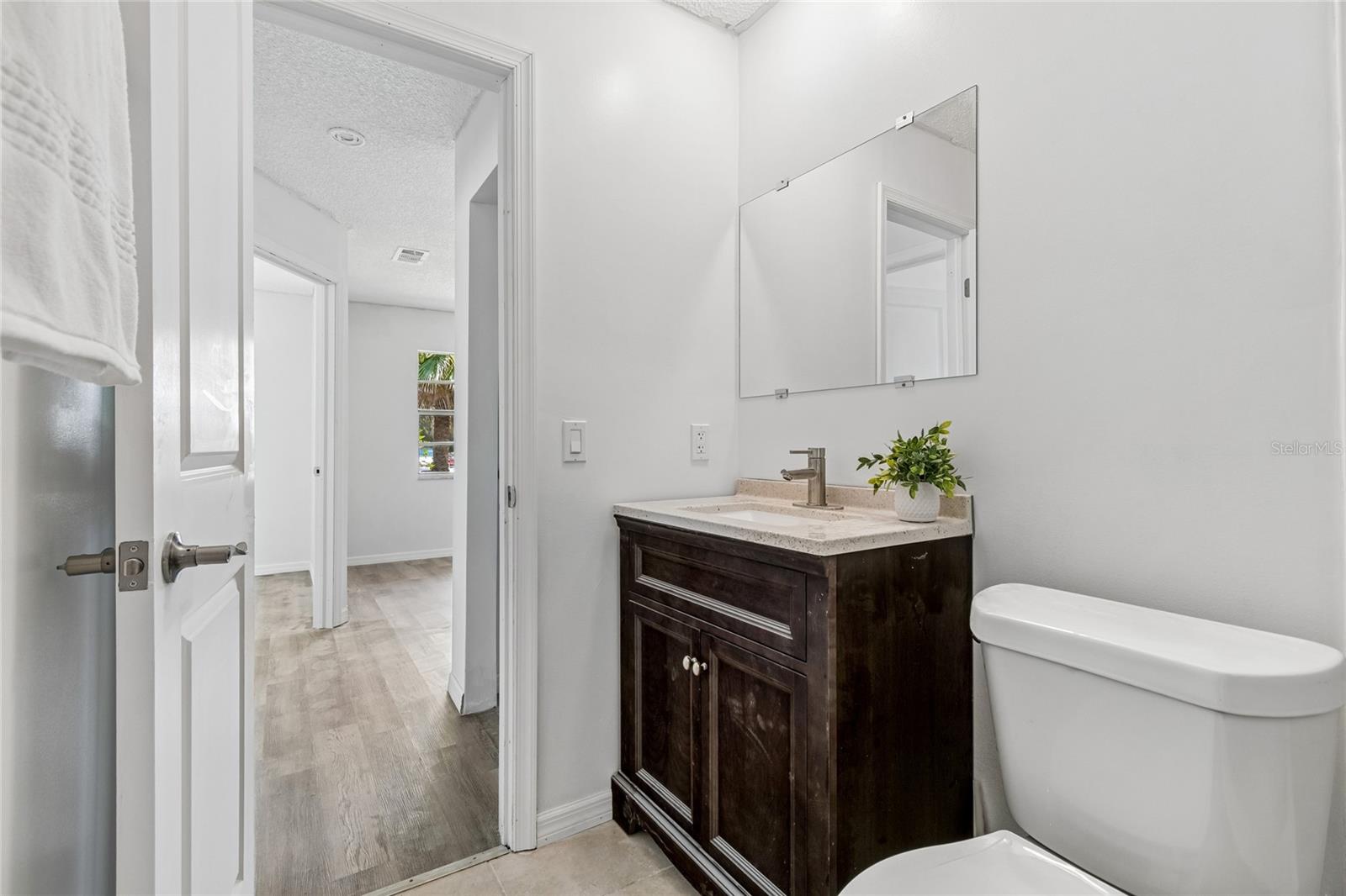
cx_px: 673
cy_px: 448
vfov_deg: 77.3
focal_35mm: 15
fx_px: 561
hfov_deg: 100.4
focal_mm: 10
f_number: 5.6
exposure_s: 1/5
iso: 100
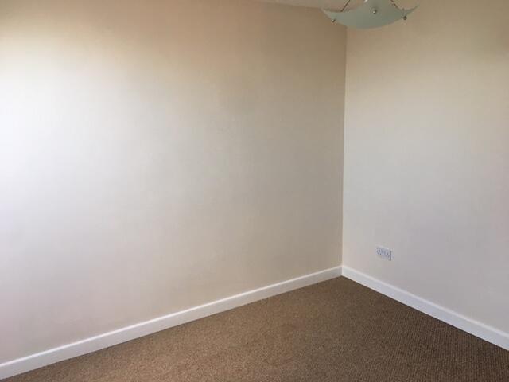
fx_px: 426
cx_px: 254
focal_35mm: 29
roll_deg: +1.7
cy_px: 191
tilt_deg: -11.1
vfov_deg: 48.2
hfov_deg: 61.7
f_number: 2.2
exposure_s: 1/33
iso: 32
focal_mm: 4.15
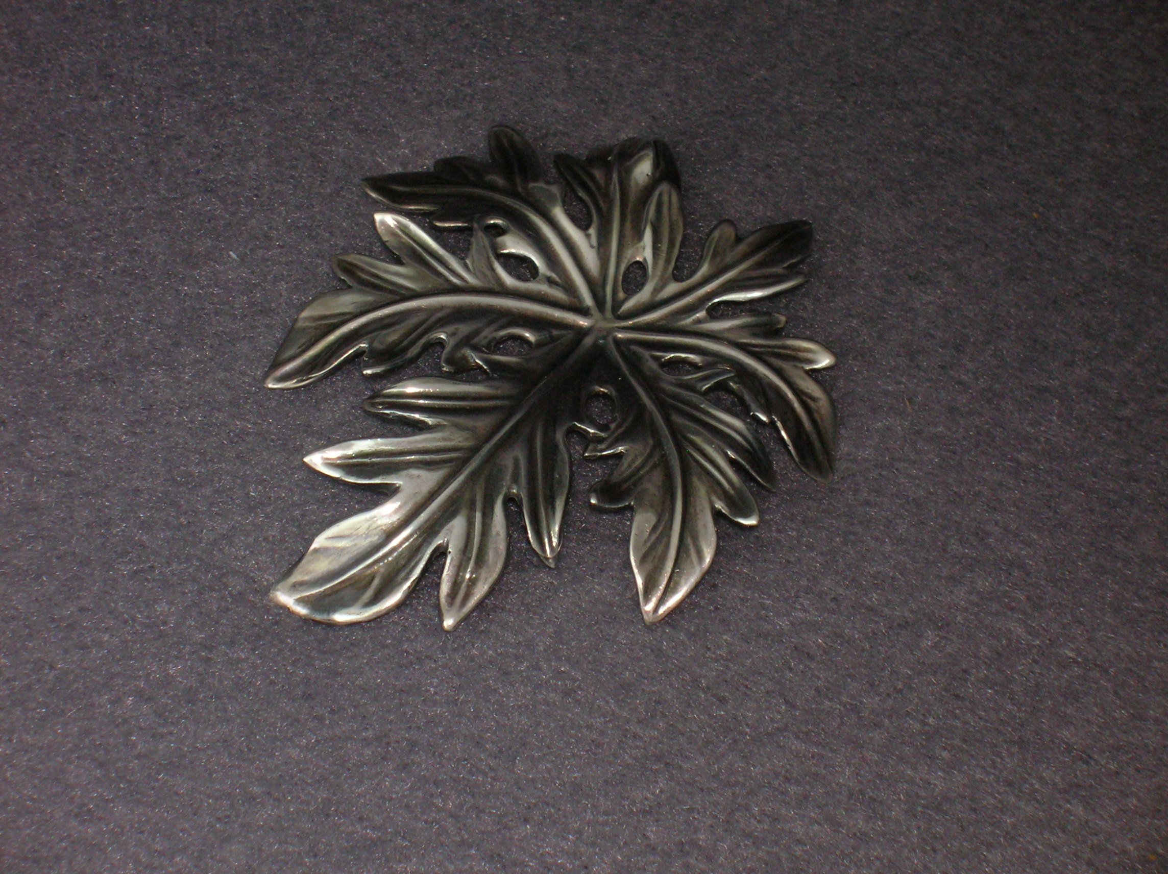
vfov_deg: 14.5
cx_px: 584
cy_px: 437
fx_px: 3439
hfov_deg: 19.3
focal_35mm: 102
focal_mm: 17.1
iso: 130
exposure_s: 1/60.1
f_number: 4.9
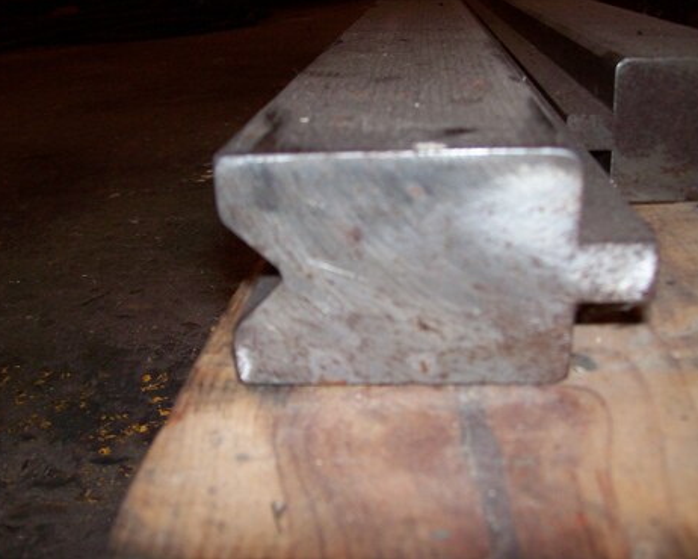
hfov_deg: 47.9
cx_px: 337
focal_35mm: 38
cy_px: 277
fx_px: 785
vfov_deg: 39.2
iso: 80
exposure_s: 1/64
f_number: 2.7
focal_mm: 6
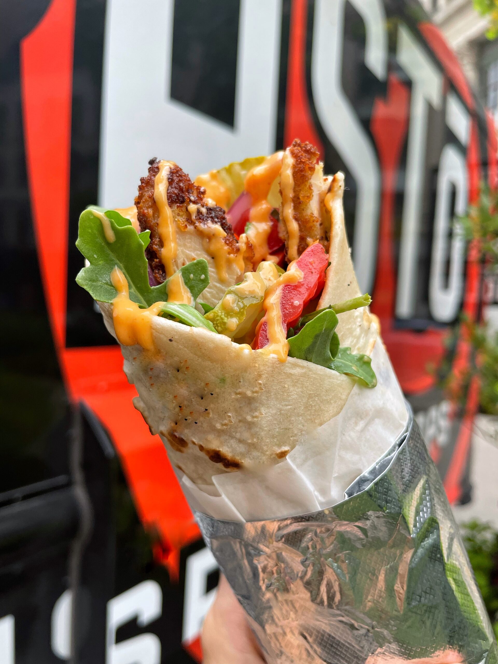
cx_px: 249
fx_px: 499
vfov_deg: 67.3
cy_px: 332
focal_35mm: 26
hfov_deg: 53.1
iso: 32
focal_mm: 4.2
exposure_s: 1/600
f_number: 1.6
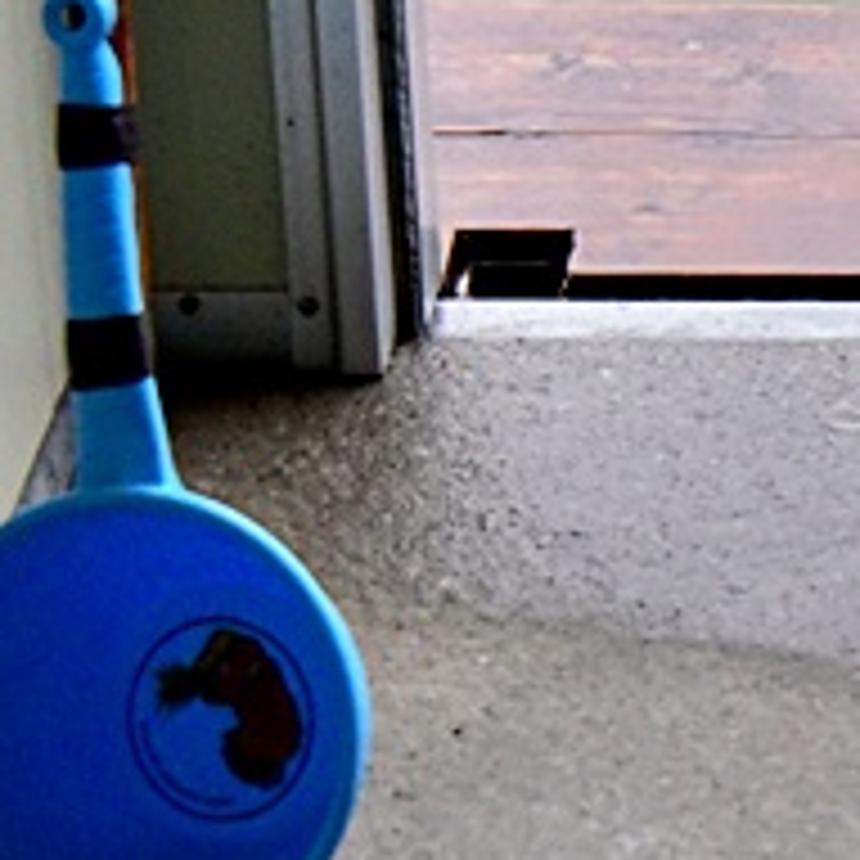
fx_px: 6015
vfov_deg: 8.2
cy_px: 81
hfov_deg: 7.9
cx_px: 1526
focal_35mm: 214
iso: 2800
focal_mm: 48
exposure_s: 1/4000
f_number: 4
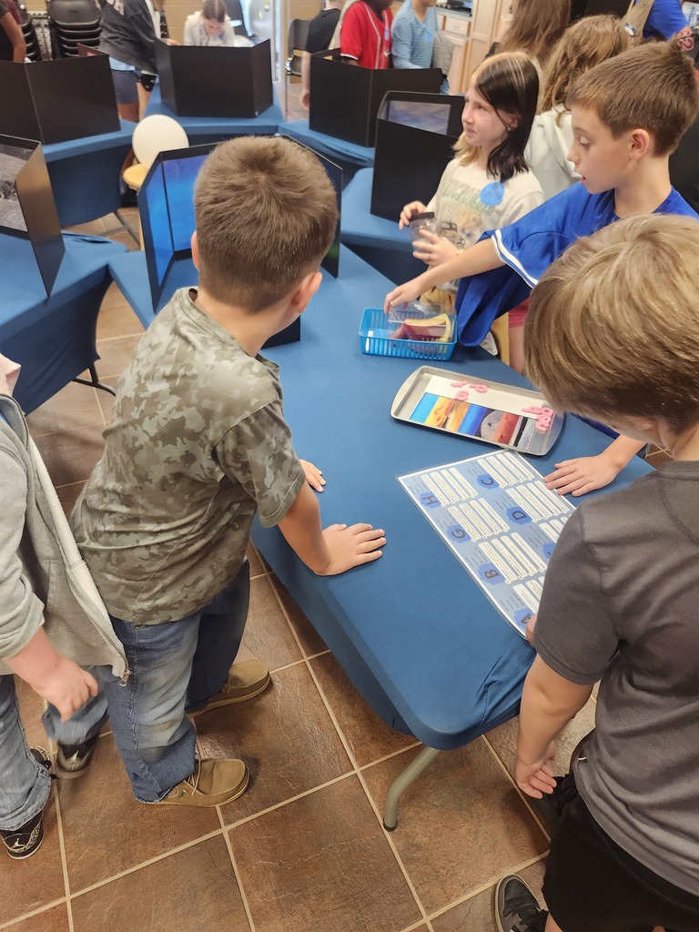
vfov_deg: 73.9
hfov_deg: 58.9
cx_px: 350
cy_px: 466
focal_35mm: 23
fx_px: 619
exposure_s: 1/120
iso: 800
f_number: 1.8
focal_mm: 5.54
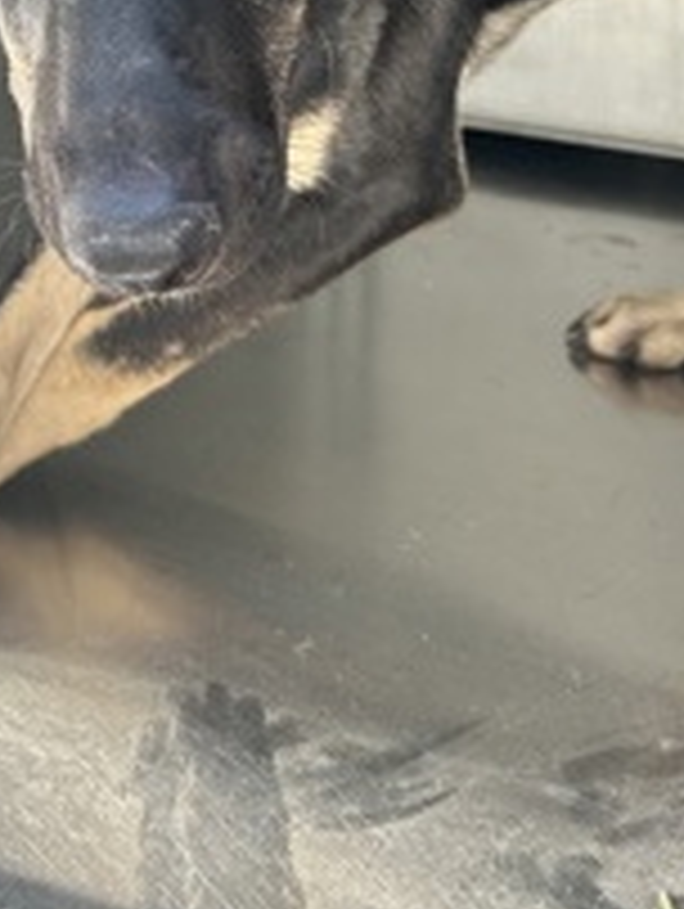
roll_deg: -1.9
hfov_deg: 26.2
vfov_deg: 32.6
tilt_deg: -6.2
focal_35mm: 54
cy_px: -4
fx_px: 1420
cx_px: 61
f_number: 1.5
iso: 64
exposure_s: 1/123
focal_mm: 5.7
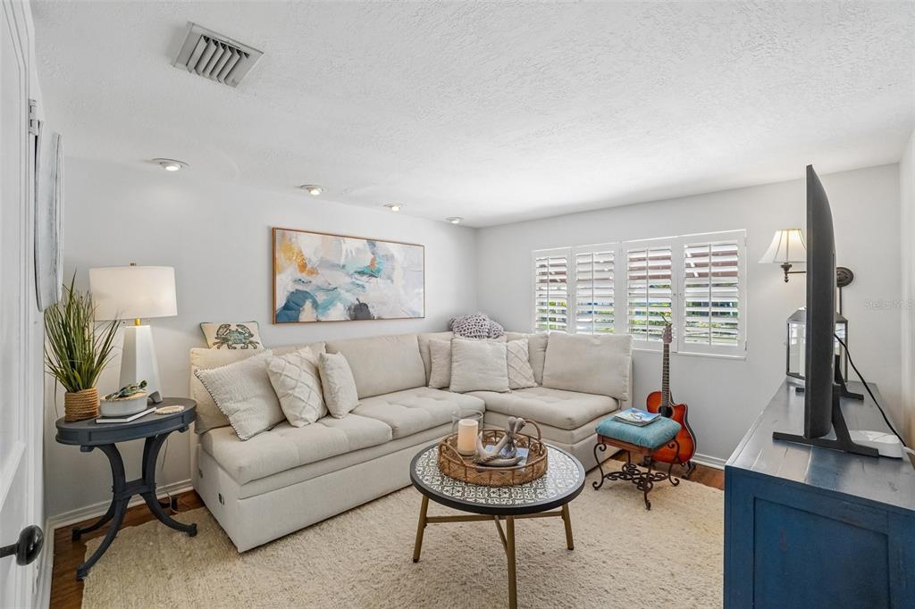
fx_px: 381
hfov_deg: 100.4
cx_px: 458
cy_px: 304
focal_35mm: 15
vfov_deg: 77.3
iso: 400
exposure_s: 1/30
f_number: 8
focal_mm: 10
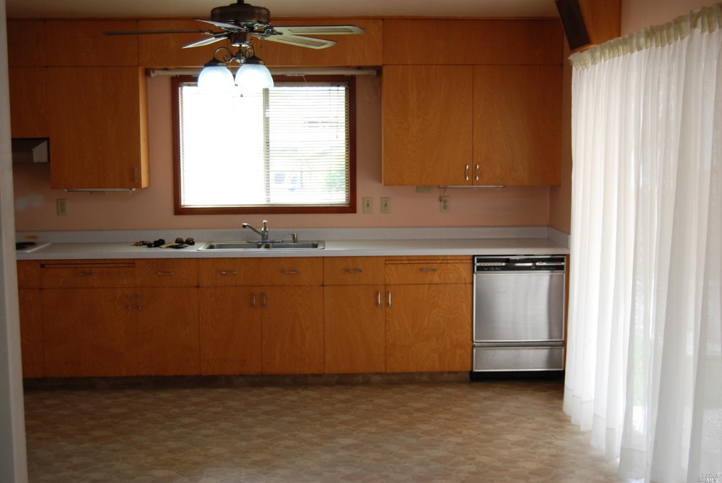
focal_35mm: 48
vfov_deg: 28.1
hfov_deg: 41.1
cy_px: 242
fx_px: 963
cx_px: 361
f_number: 4.5
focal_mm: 32
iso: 400
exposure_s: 1/50
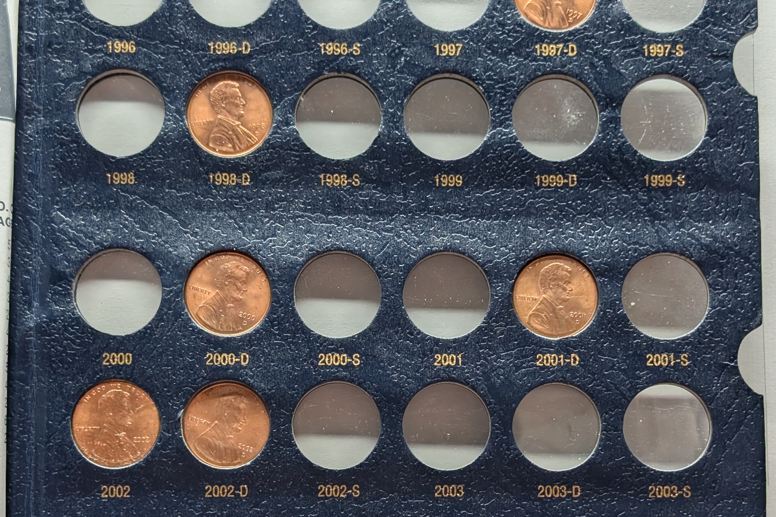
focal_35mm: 68
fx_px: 1466
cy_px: 399
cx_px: 389
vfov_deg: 19.8
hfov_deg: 29.7
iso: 118
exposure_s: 1/108
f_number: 1.68
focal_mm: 6.9
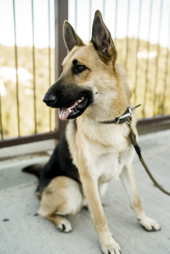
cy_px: 135
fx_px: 269
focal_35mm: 38
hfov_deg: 35.1
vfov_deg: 50.6
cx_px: 92
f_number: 2.2
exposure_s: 1/500
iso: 320
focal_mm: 35
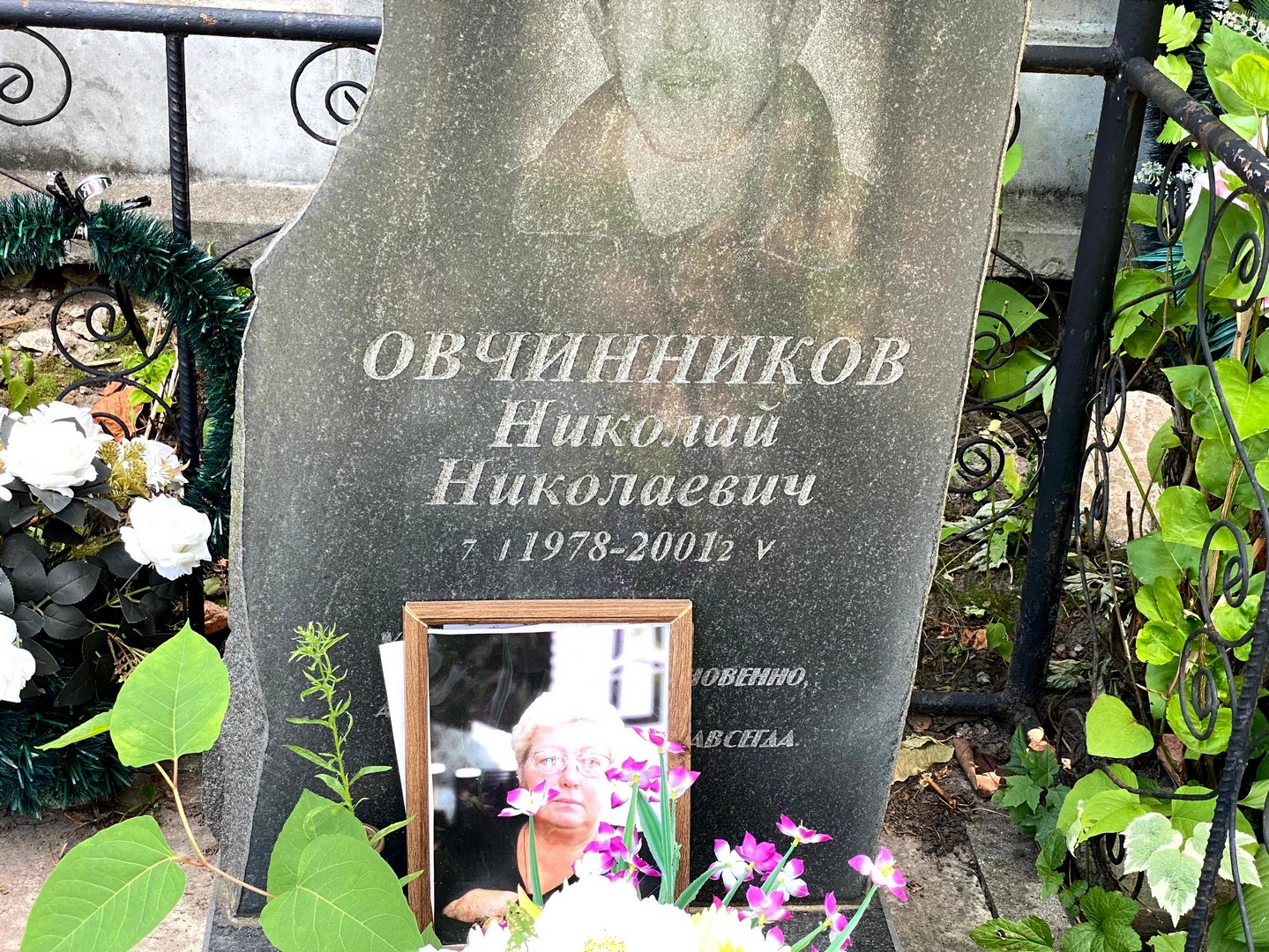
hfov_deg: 36.8
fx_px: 1907
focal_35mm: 52
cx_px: 634
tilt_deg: -24.7
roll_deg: -3.7
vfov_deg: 28.0
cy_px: 476
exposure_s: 1/122
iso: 40
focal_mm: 6
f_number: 2
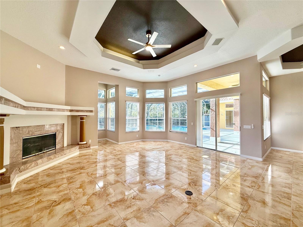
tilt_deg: +1.8
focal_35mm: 14
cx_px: 152
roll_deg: +0.0
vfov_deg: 85.7
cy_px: 114
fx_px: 123
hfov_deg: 102.1
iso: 50
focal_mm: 2.22
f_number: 2.2
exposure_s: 1/137
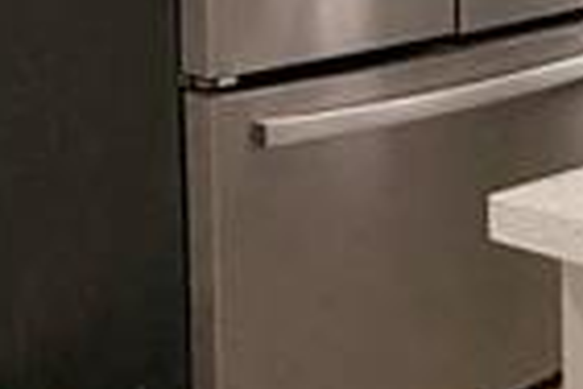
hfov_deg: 17.4
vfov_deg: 12.4
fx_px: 1716
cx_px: 872
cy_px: -145
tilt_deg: -5.1
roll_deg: -0.1
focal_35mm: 106
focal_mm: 2.22
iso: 320
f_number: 2.2
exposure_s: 1/120
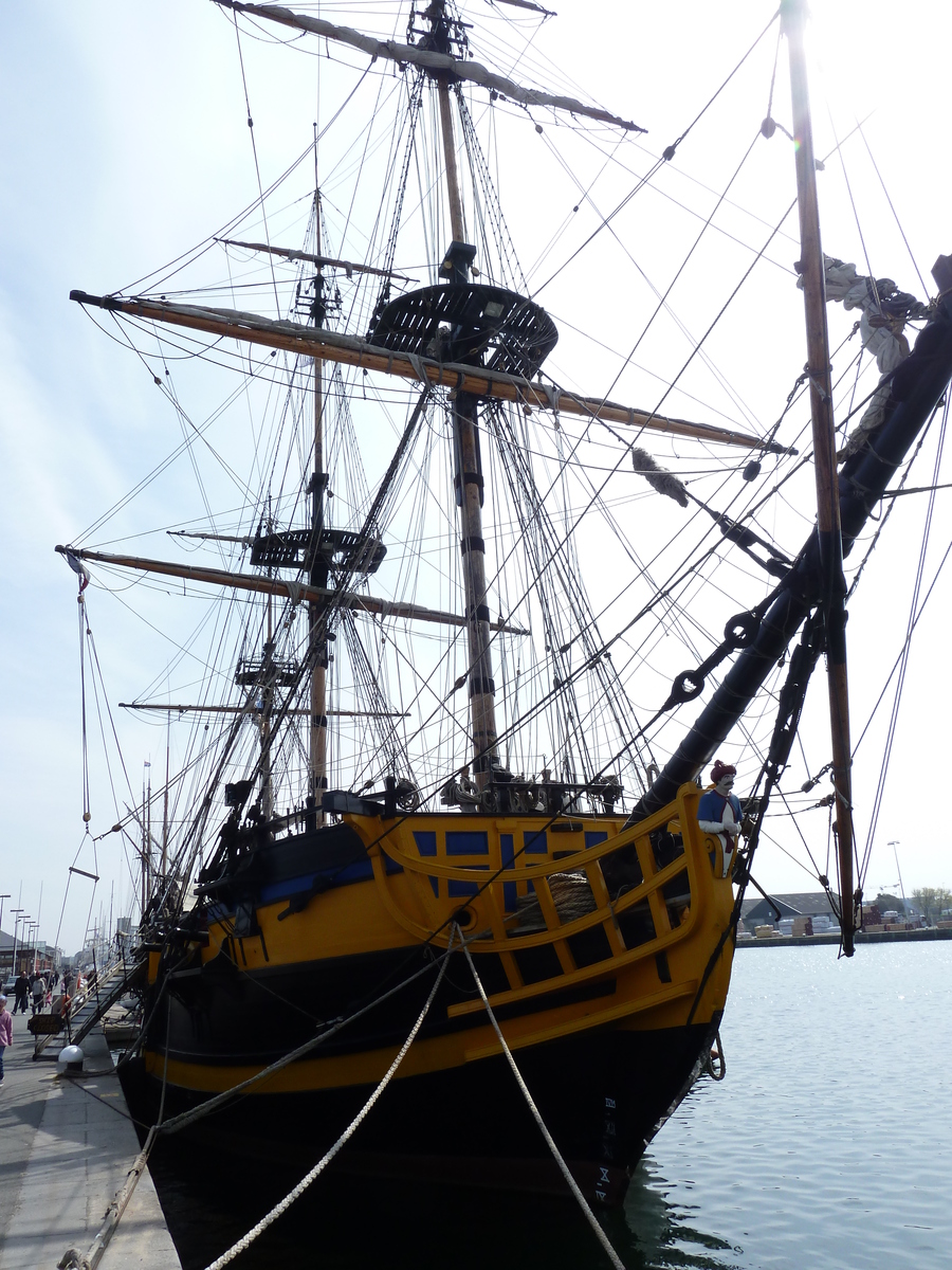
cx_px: 476
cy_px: 635
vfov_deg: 69.4
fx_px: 917
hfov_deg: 54.9
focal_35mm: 25
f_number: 5
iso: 80
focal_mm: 4.1
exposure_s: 1/400
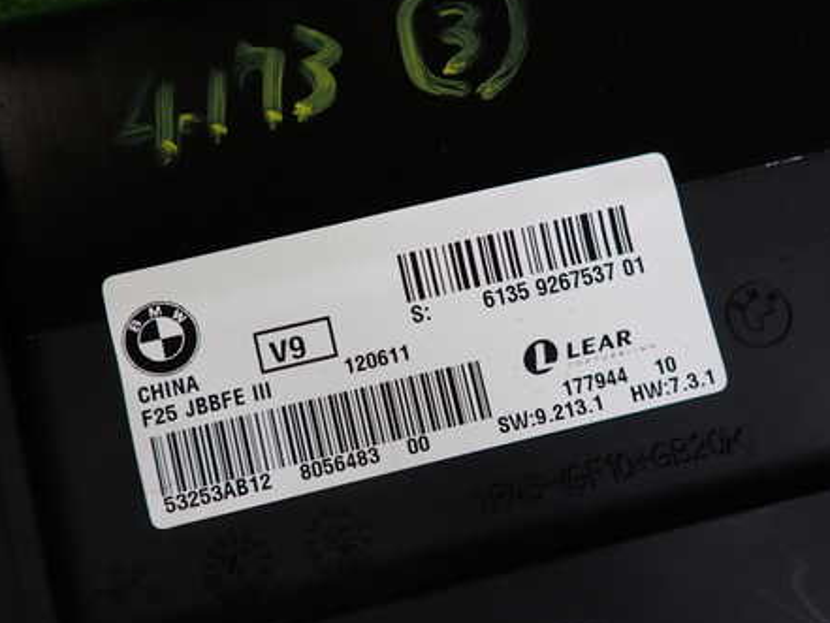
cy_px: 275
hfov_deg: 53.9
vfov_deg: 41.7
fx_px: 815
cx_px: 395
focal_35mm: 34
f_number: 2
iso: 200
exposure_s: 1/50
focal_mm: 4.5
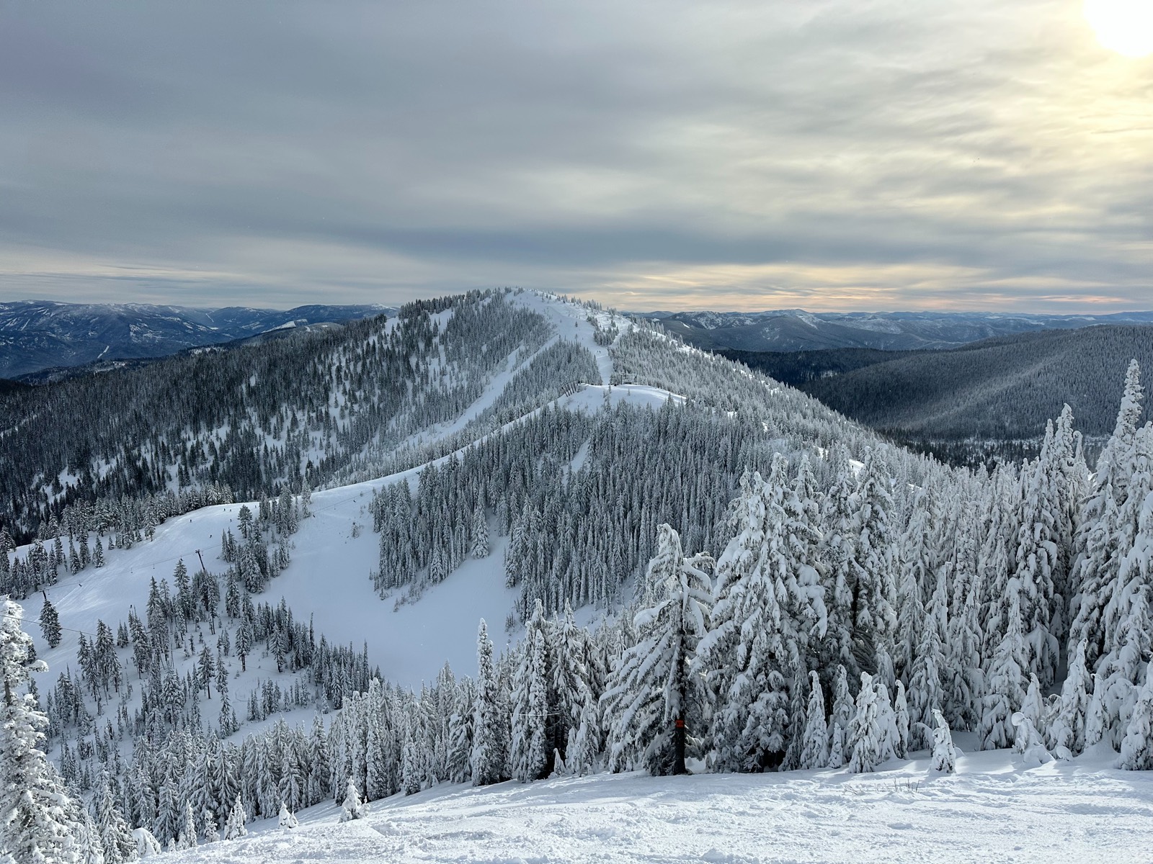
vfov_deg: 56.8
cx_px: 576
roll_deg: -1.3
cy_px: 432
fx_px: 799
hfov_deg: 71.6
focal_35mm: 24
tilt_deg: -10.9
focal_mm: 6.86
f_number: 1.78
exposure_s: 1/6623
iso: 80
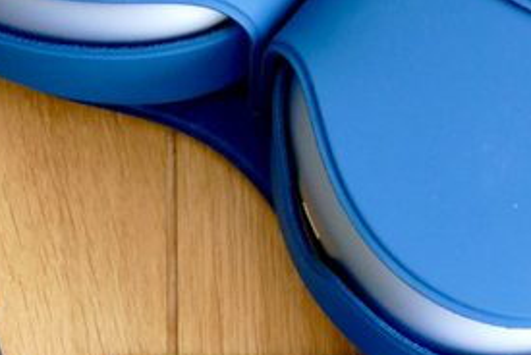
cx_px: 23
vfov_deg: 6.0
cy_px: 415
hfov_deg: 8.9
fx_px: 3396
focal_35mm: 230
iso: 1000
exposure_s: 1/80
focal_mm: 32.24
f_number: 4
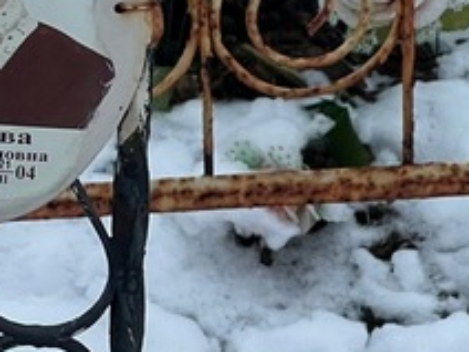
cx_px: -137
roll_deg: +2.2
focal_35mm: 290
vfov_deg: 5.1
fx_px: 3929
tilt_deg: -24.5
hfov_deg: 6.8
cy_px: 279
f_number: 2.8
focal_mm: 9
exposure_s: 1/99
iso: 160
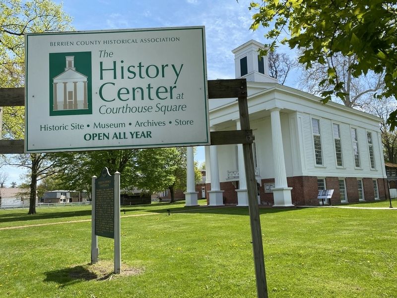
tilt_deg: +9.5
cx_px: 198
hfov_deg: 67.3
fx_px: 298
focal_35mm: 26
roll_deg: +1.6
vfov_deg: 53.1
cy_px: 149
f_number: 1.8
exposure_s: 1/1927
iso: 32
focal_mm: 4.25
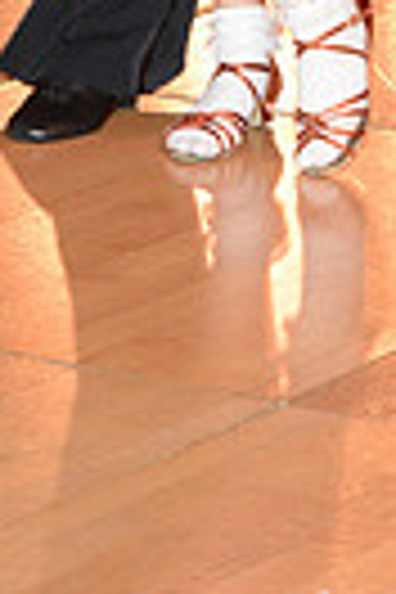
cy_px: -698
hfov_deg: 3.7
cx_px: 191
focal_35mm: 373
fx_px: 6154
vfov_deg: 5.4
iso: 1000
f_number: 6.3
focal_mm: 85
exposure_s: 1/250
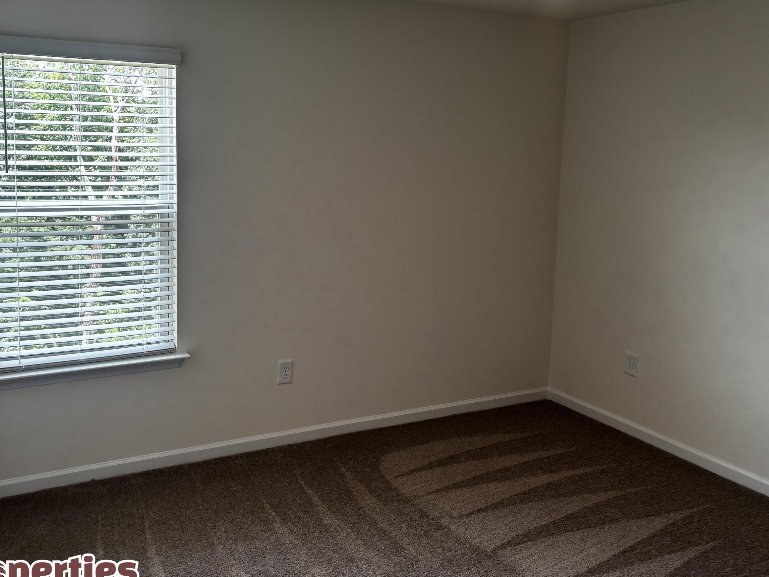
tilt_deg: -6.7
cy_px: 231
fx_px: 755
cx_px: 350
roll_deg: -1.0
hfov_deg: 53.9
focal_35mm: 34
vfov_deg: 41.6
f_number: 1.6
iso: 80
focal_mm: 5.96
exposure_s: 1/120
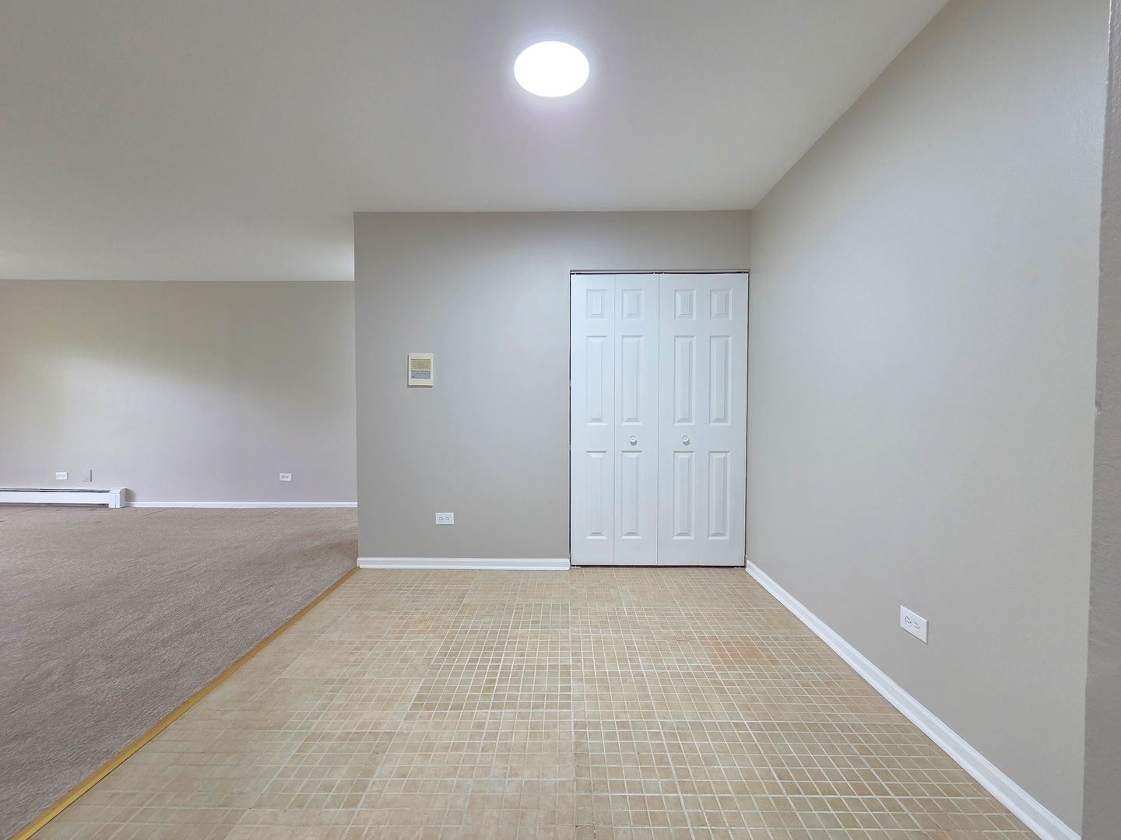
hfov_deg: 106.2
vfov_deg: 89.9
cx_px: 560
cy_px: 420
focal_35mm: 13
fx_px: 421
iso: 250
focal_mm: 2.2
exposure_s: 1/60
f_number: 2.2
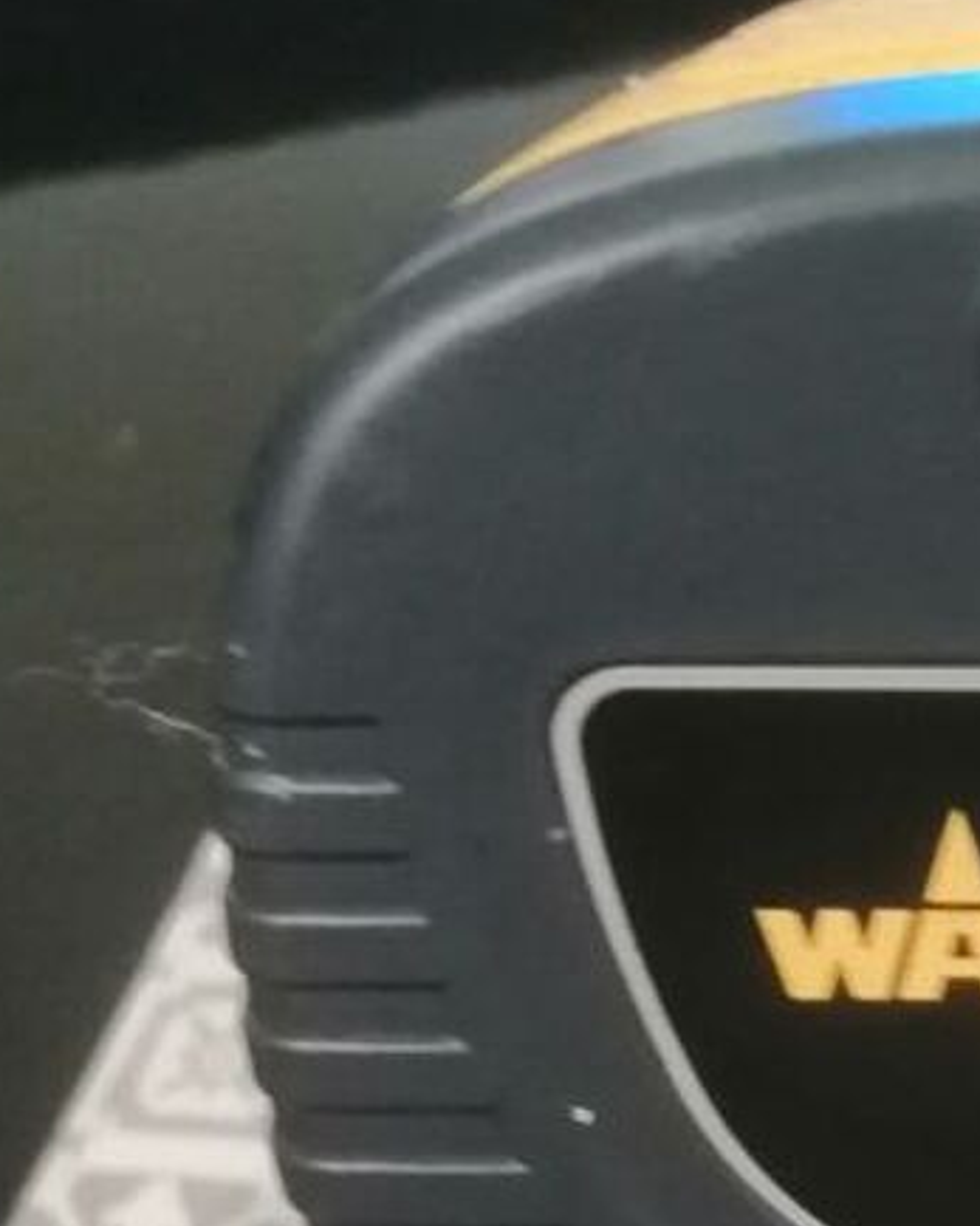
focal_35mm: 81
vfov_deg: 23.1
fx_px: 2938
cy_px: 1049
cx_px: 1189
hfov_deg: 18.0
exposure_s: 1/25
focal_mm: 3.96
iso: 640
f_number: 1.8
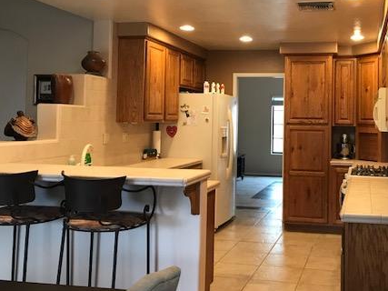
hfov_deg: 43.8
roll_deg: -1.7
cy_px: 112
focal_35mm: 42
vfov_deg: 34.2
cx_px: 275
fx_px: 471
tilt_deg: +1.9
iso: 40
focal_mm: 3.99
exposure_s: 1/20
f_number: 1.8
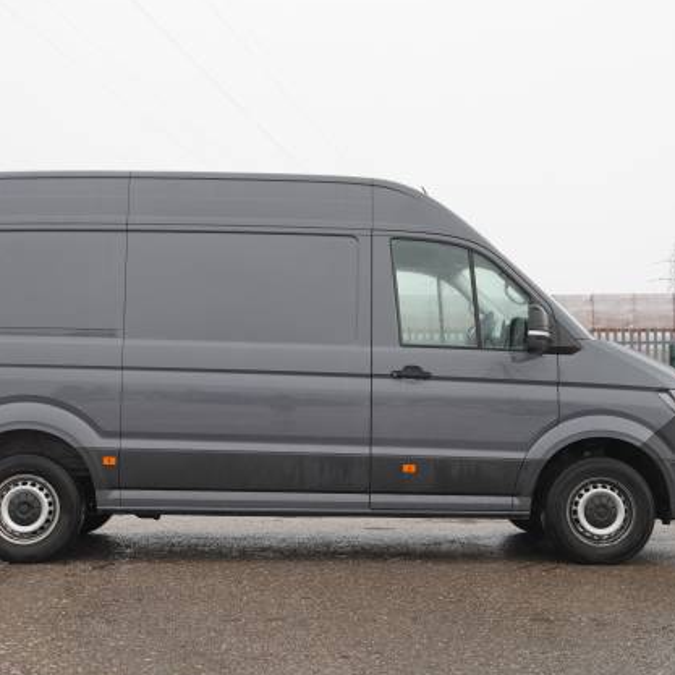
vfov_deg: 30.2
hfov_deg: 30.1
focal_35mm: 57
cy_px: 335
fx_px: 1253
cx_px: 309
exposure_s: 1/100
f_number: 4.5
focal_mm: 43.6
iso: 100
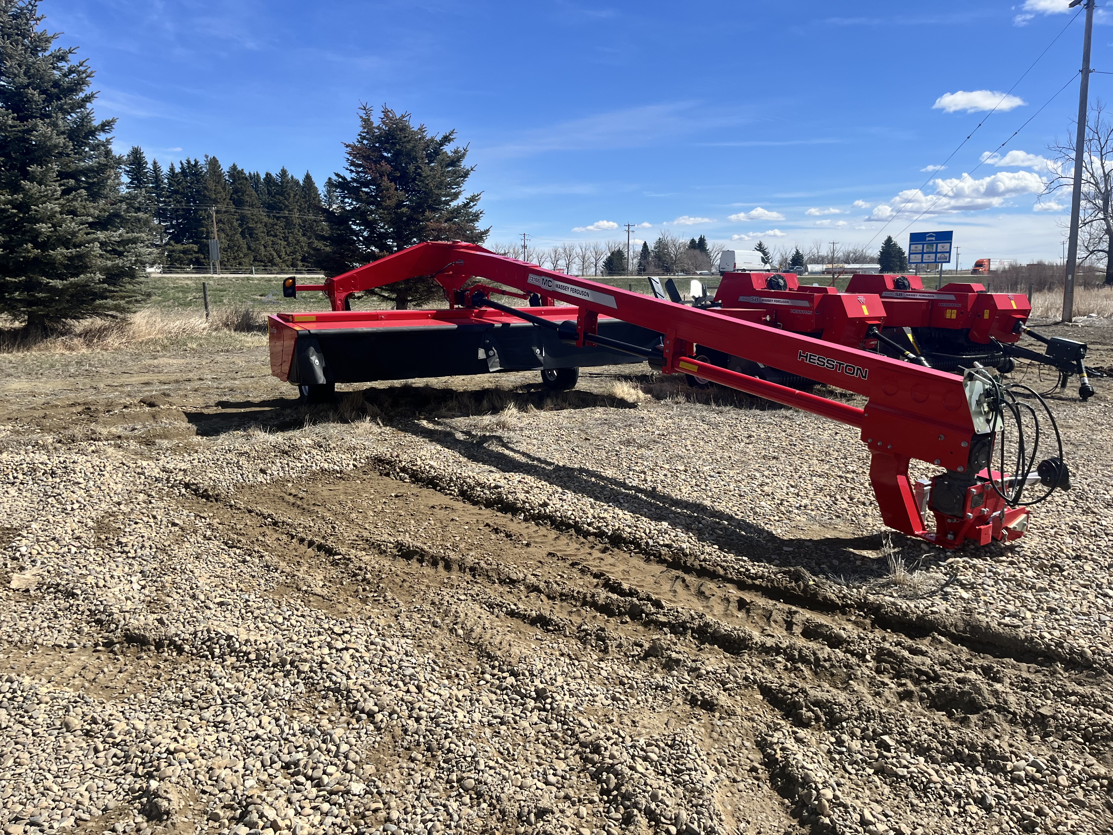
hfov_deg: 67.3
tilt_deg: -10.6
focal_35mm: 26
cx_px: 556
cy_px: 418
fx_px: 836
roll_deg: +0.3
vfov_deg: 53.1
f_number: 1.6
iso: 50
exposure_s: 1/3876
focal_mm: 5.1
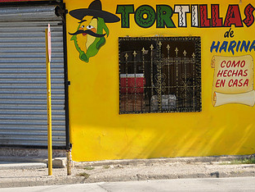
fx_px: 987
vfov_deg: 11.1
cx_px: 180
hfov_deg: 14.7
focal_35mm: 134
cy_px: 65
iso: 200
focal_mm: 50
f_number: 6.3
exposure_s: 1/160
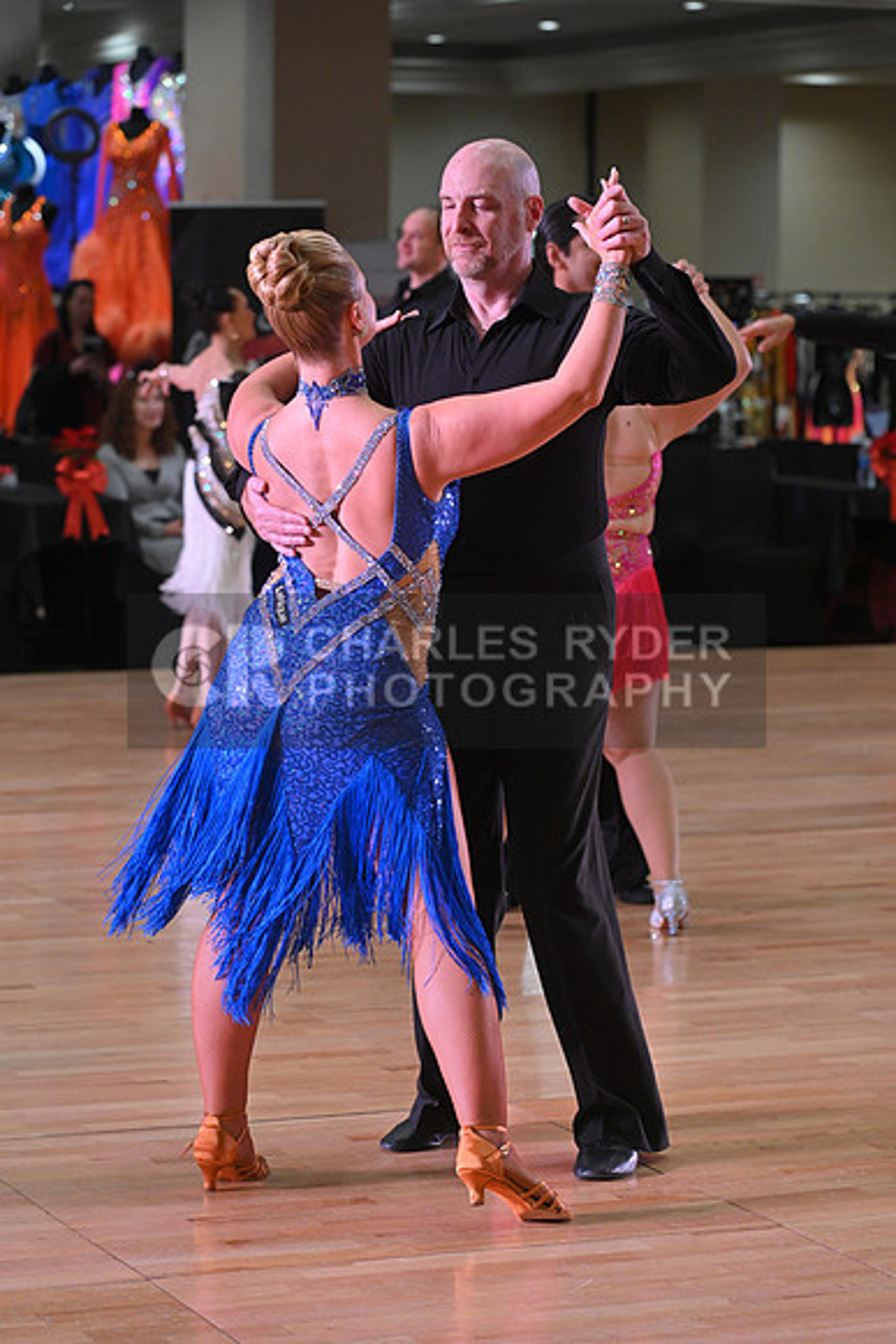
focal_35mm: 110
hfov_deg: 12.5
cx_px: 448
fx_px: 4104
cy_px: 672
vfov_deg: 18.6
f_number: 5
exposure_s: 1/320
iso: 2000
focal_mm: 110
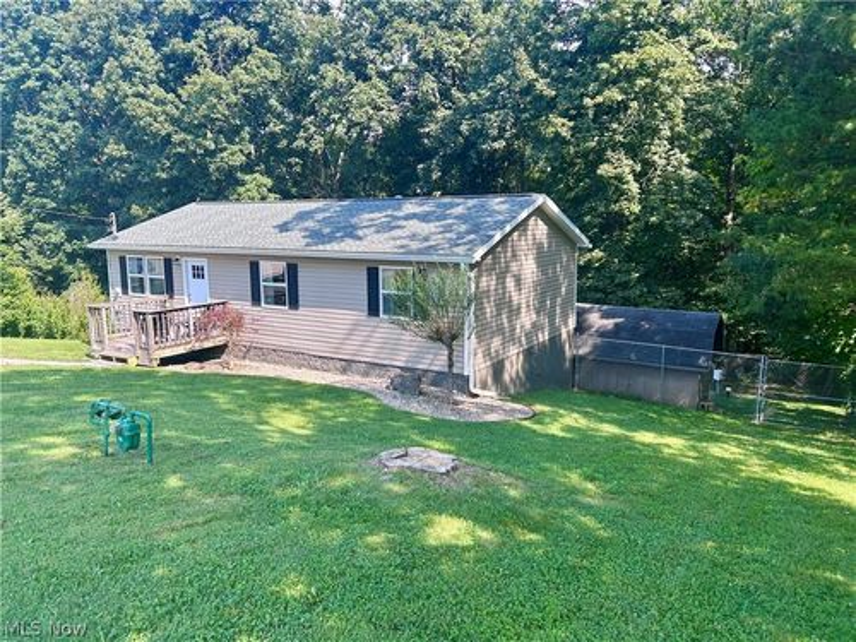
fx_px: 643
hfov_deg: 67.3
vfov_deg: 53.1
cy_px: 321
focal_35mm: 26
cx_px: 428
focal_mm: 5.7
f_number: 1.5
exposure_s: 1/866
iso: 50
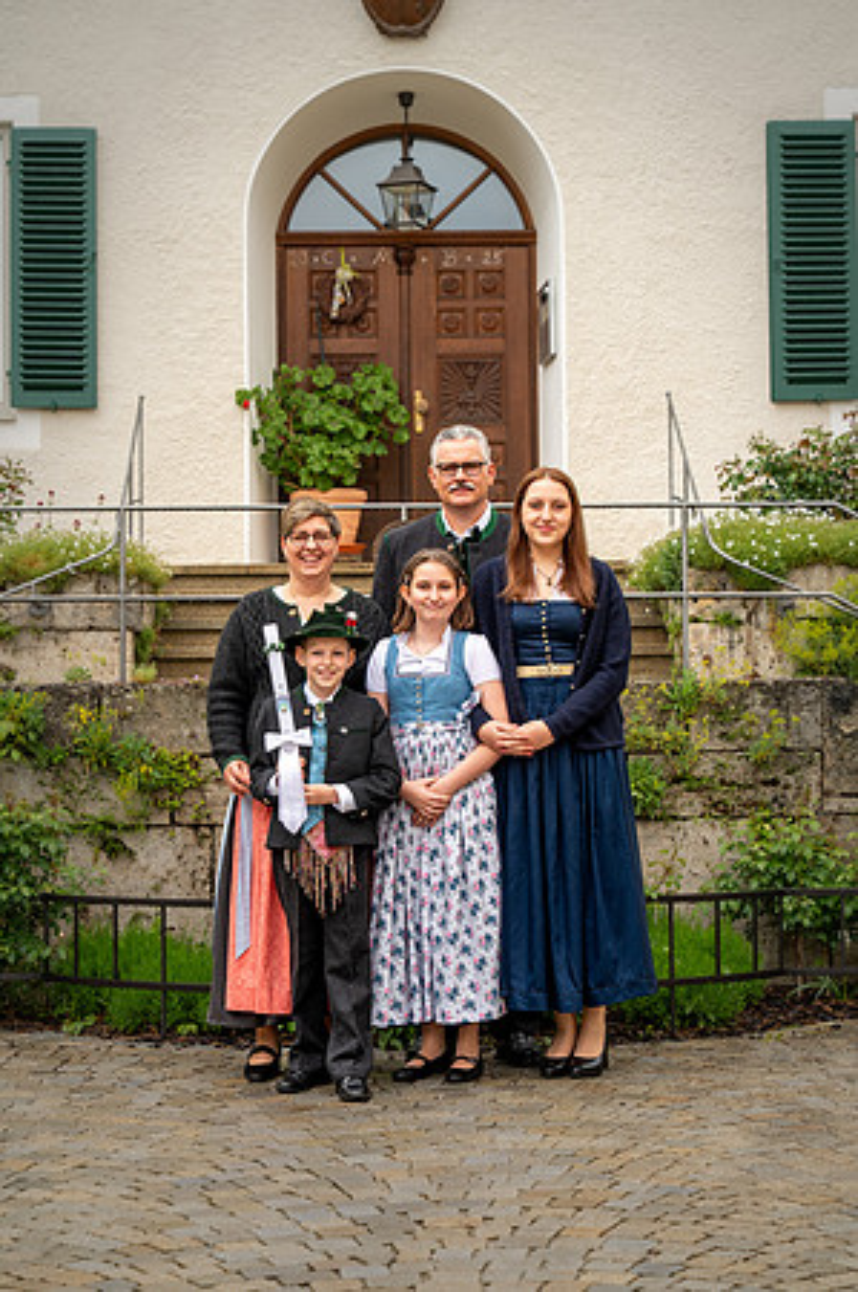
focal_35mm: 70
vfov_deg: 28.9
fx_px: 2508
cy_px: 646
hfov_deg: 19.4
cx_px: 429
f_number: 5.6
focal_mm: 70
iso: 140
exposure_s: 1/250
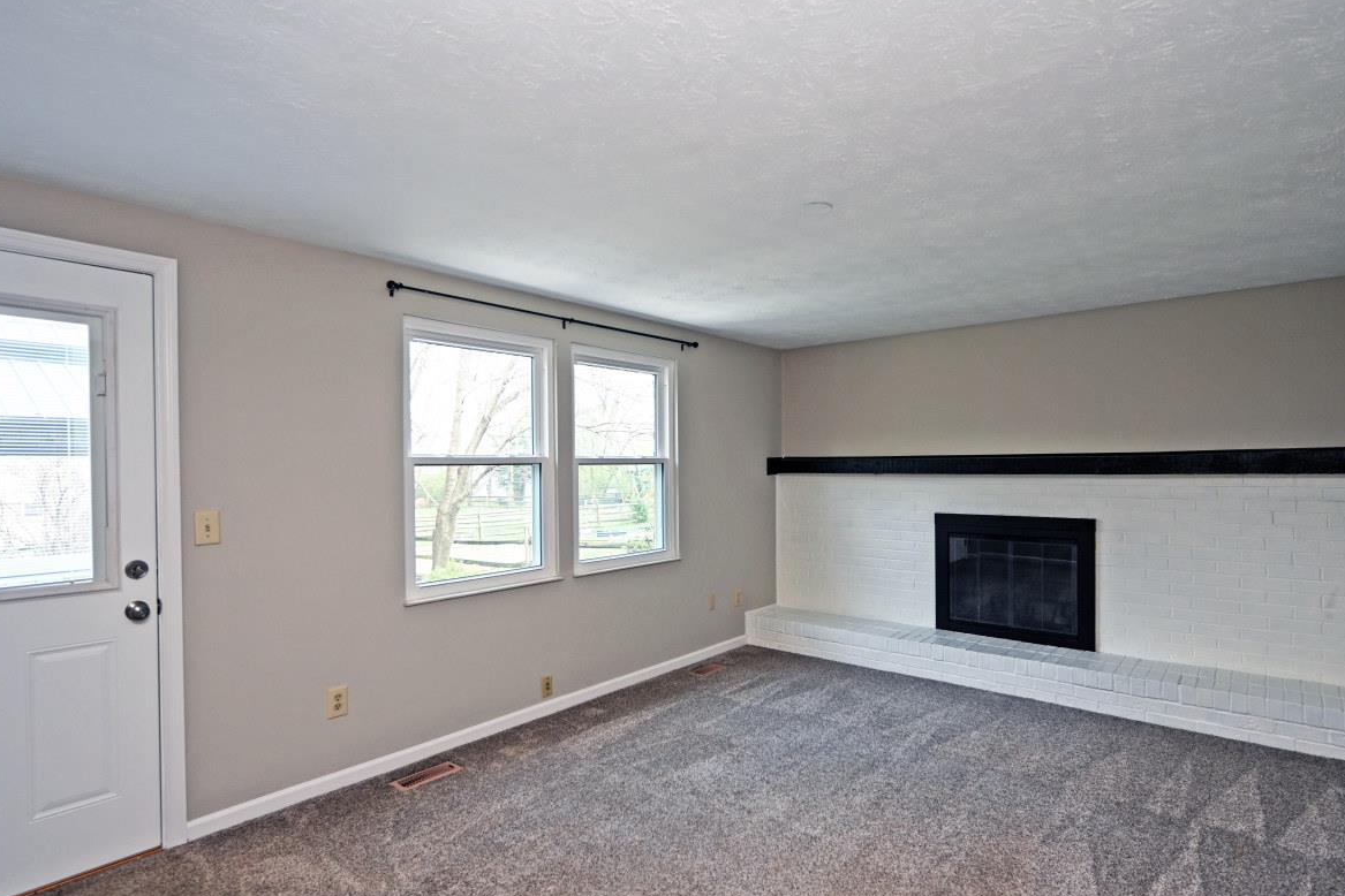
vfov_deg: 67.3
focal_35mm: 18
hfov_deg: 90.0
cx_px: 687
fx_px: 672
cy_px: 472
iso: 280
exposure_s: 1/60
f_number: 4
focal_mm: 14
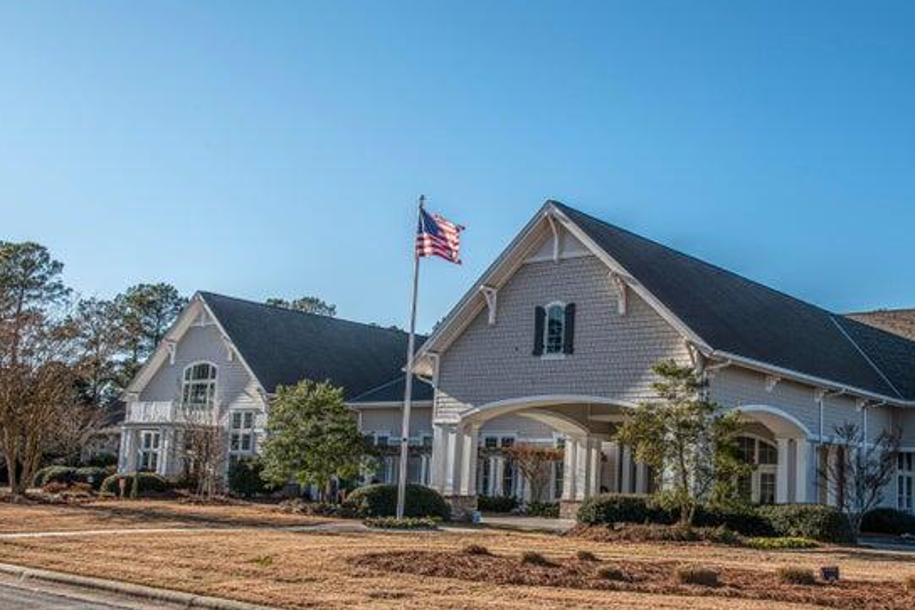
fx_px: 1042
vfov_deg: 32.6
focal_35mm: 41
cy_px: 343
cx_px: 566
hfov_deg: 47.0
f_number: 10
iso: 100
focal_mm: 31
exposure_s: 1/250
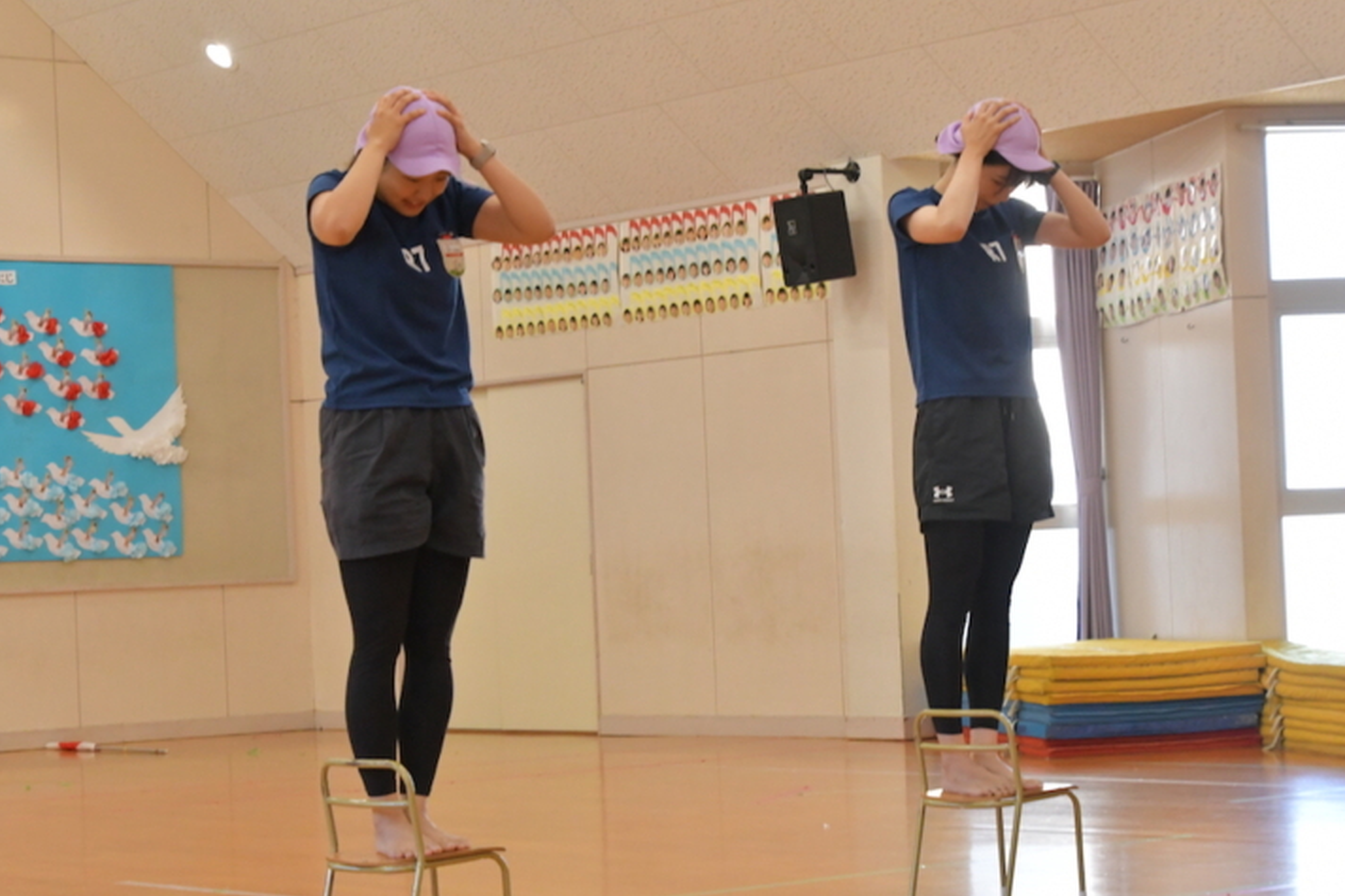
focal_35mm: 84
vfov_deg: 16.3
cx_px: 675
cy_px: 458
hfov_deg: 24.2
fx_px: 3137
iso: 4000
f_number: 6.3
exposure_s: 1/160
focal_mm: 52
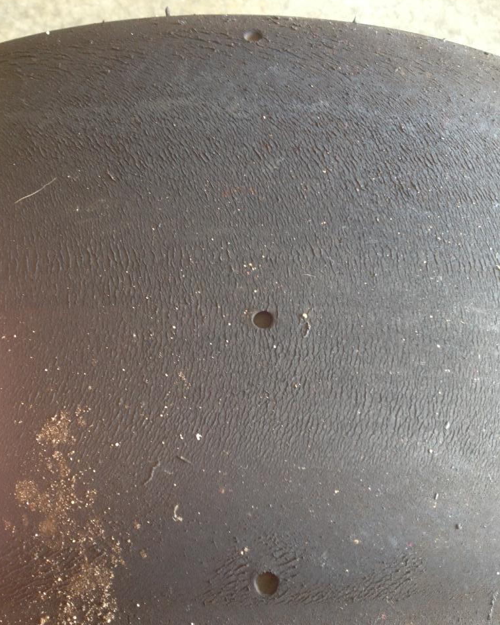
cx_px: 247
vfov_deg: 49.1
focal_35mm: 37
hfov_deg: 40.1
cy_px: 313
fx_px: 684
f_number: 2.4
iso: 80
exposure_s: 1/20
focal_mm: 4.3
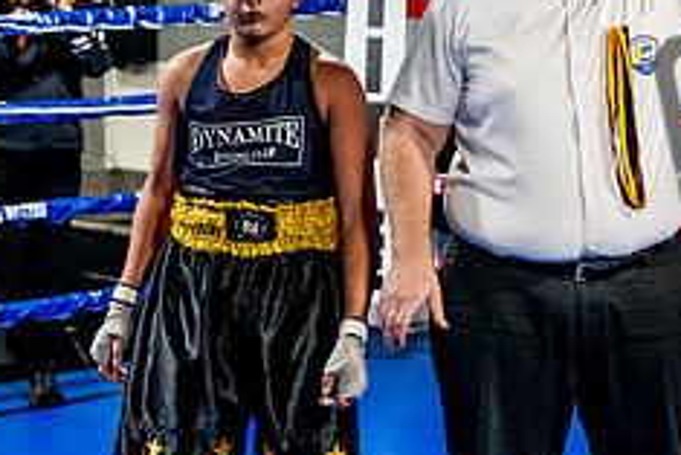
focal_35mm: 106
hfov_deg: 18.8
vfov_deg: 12.9
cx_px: 661
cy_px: 85
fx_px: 2006
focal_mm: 29
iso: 5000
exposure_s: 1/800
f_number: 2.8
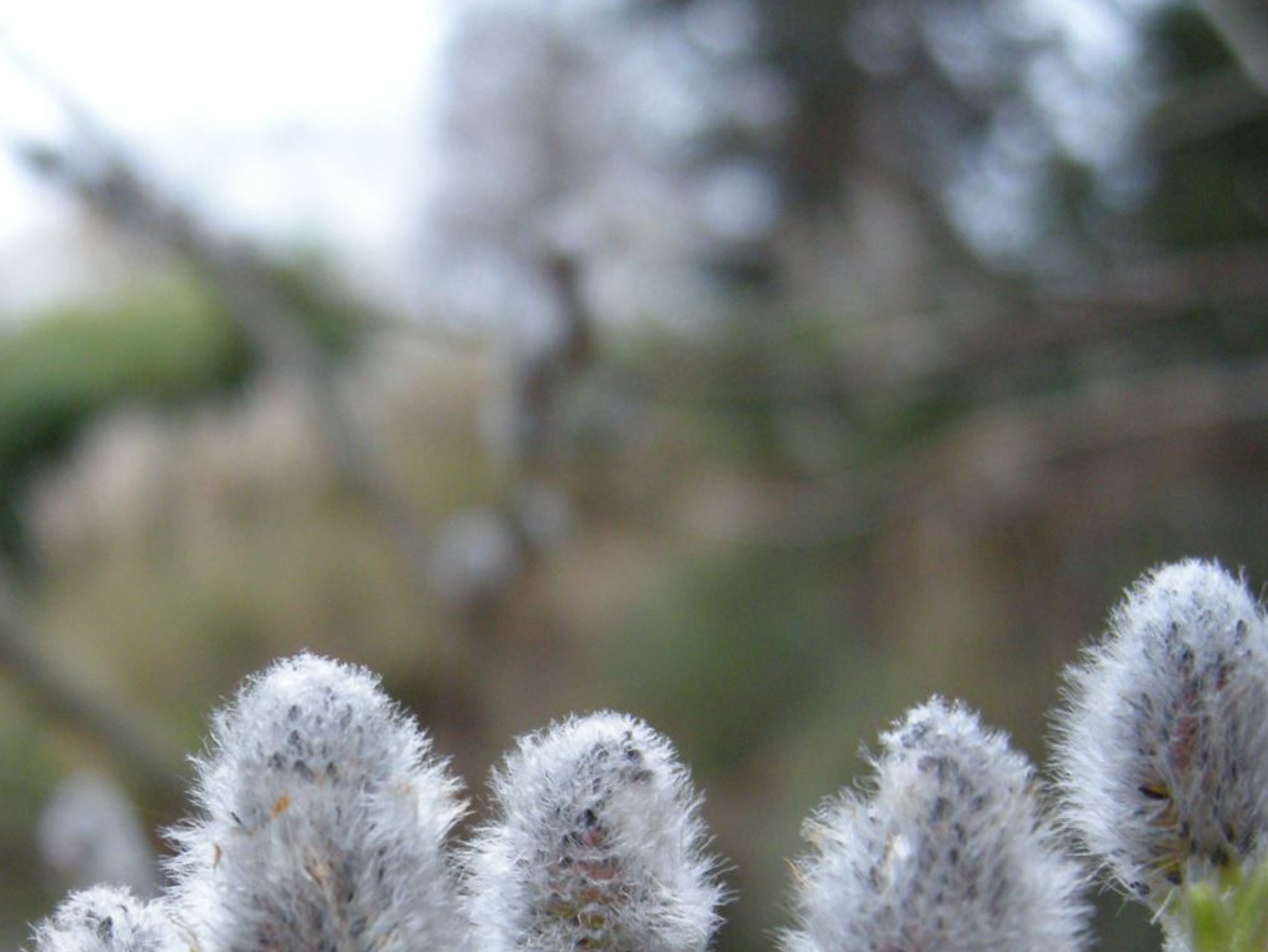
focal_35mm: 69
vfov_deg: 20.7
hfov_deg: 27.9
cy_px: 936
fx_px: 2528
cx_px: 355
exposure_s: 1/52.7
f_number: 2.7
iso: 182
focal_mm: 7.5
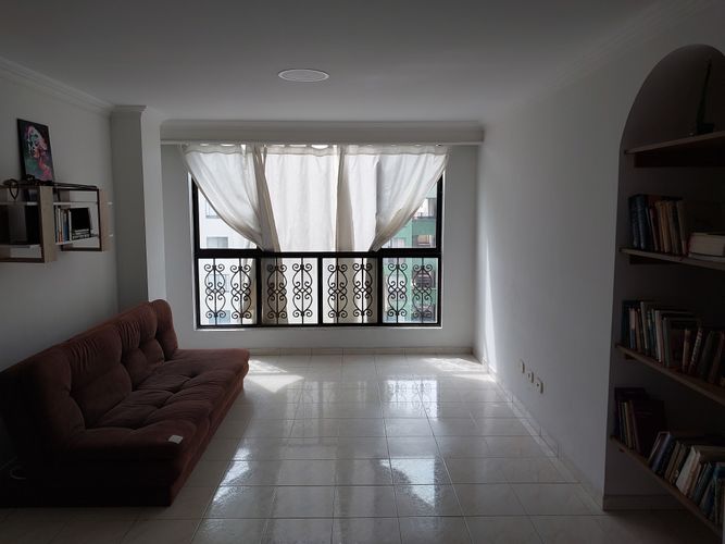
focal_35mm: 30
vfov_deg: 46.8
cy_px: 272
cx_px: 362
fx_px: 628
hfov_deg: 60.0
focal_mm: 4.6
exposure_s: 1/225
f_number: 1.8
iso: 20
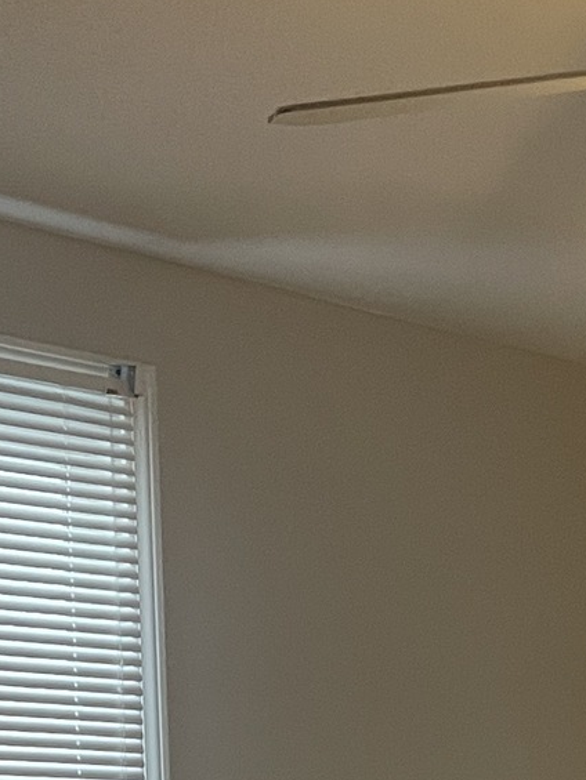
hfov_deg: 13.8
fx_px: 2392
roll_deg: -0.1
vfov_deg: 16.5
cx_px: 540
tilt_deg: -7.6
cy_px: 1254
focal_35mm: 106
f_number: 1.6
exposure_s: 1/60
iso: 320
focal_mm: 4.2
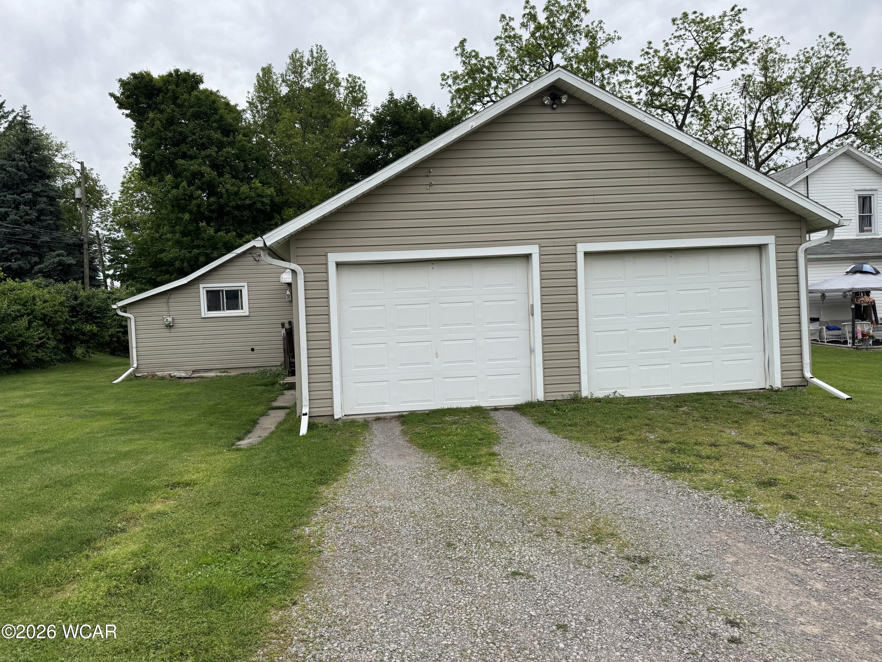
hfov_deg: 71.6
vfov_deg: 56.8
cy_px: 331
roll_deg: +4.0
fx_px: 612
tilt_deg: -1.7
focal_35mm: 24
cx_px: 441
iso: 80
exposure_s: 1/1980
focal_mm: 6.76
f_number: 1.78
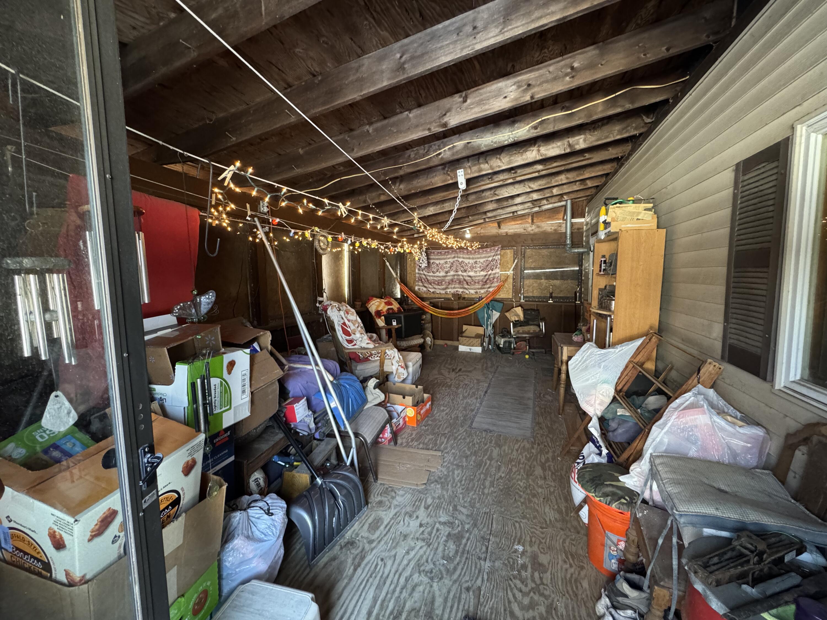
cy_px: 310
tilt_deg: -7.2
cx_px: 414
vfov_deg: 85.7
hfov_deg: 102.1
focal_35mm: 14
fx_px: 334
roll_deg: +0.8
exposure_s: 1/40
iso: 1000
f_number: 2.2
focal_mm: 2.22
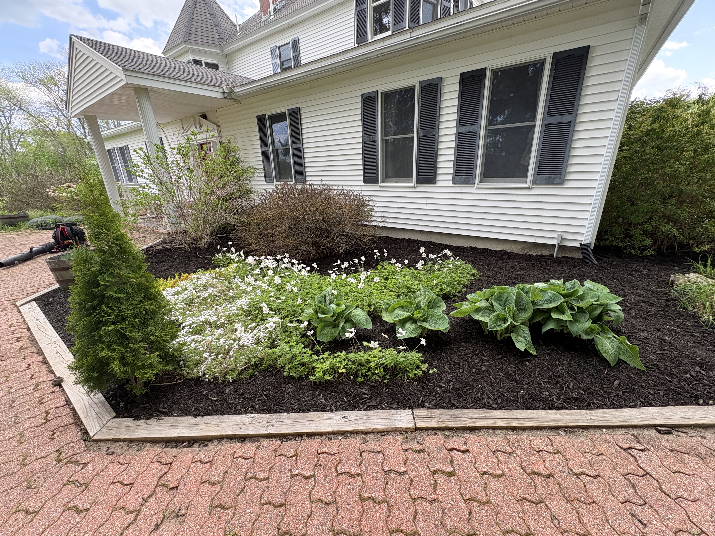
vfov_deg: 85.7
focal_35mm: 14
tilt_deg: -19.2
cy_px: 268
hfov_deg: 102.1
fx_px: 289
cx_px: 358
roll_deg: +1.8
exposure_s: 1/131
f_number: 2.2
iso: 40
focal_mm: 2.22
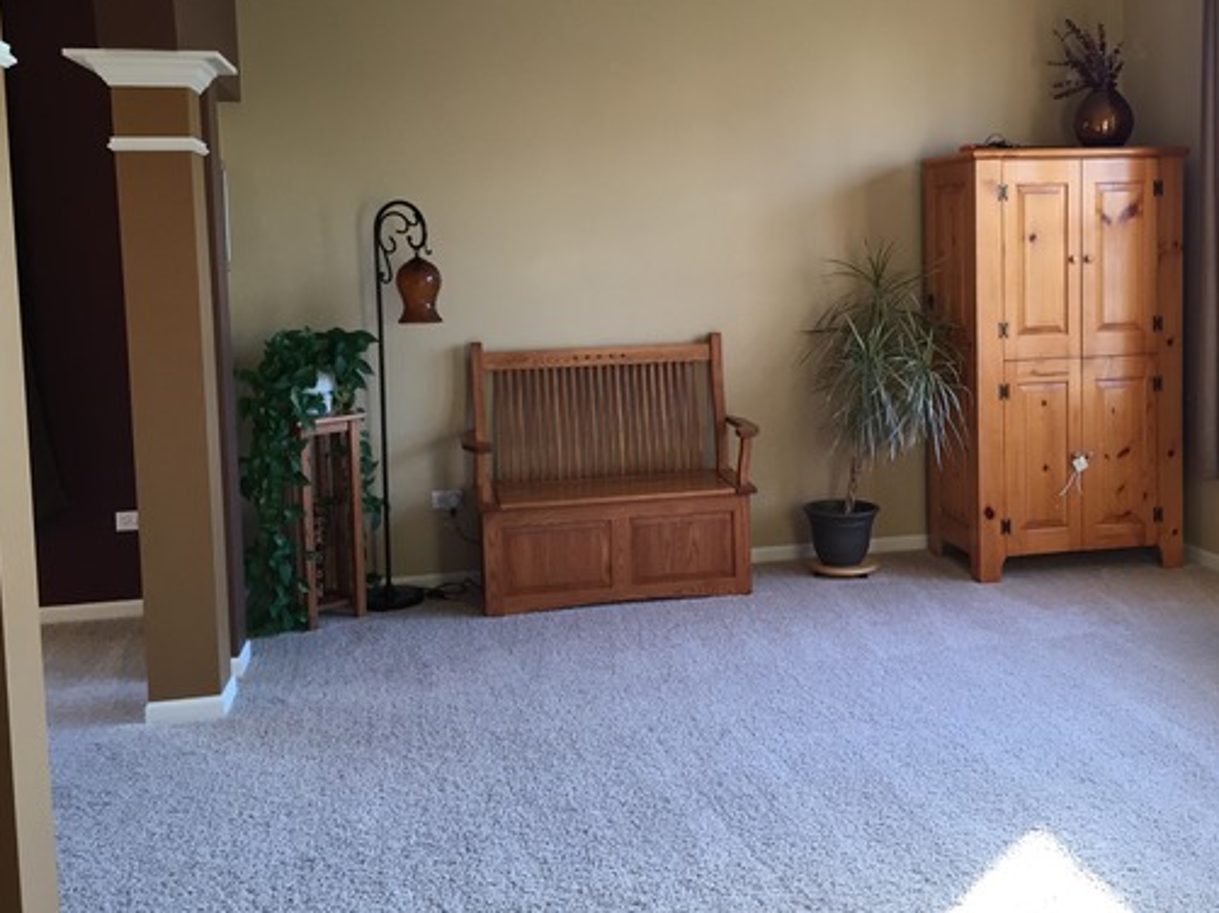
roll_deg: +2.9
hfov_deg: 49.8
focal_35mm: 37
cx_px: 736
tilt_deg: -3.7
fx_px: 1302
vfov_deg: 38.4
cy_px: 352
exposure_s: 1/30
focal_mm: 4.15
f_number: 2.2
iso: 40
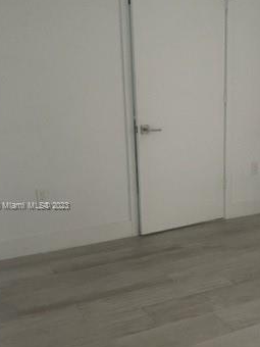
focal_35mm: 49
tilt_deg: -14.6
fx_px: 491
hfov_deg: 29.2
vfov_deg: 38.8
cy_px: 206
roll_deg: +0.7
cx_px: 197
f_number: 1.6
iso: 500
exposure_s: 1/42
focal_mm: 5.1
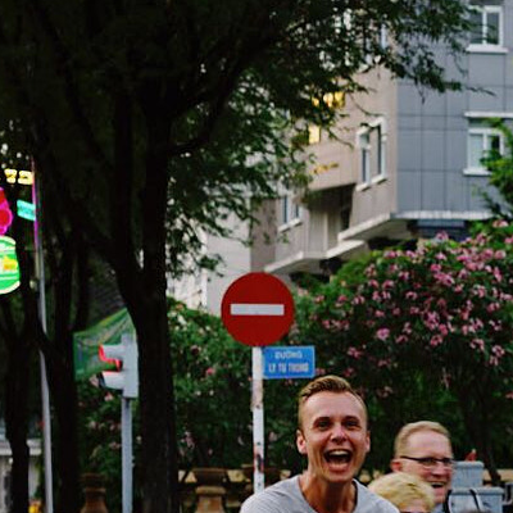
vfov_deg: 9.3
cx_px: 177
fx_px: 3135
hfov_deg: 9.3
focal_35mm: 187
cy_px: 579
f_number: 3.2
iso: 160
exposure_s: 1/60
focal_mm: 55
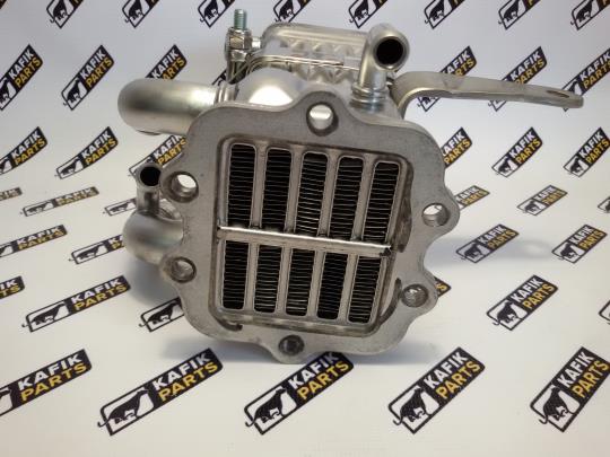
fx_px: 546
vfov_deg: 45.4
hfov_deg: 58.4
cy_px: 228
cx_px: 305
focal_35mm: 31
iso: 64
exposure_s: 1/33
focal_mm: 2.93
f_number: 2.4
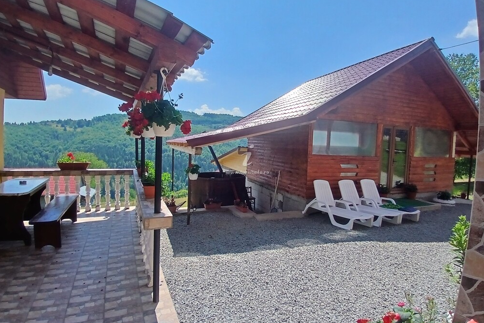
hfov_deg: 90.0
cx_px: 243
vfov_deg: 67.4
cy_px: 155
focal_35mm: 18
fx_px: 242
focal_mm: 1.4
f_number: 2.2
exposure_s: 1/1362
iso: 50
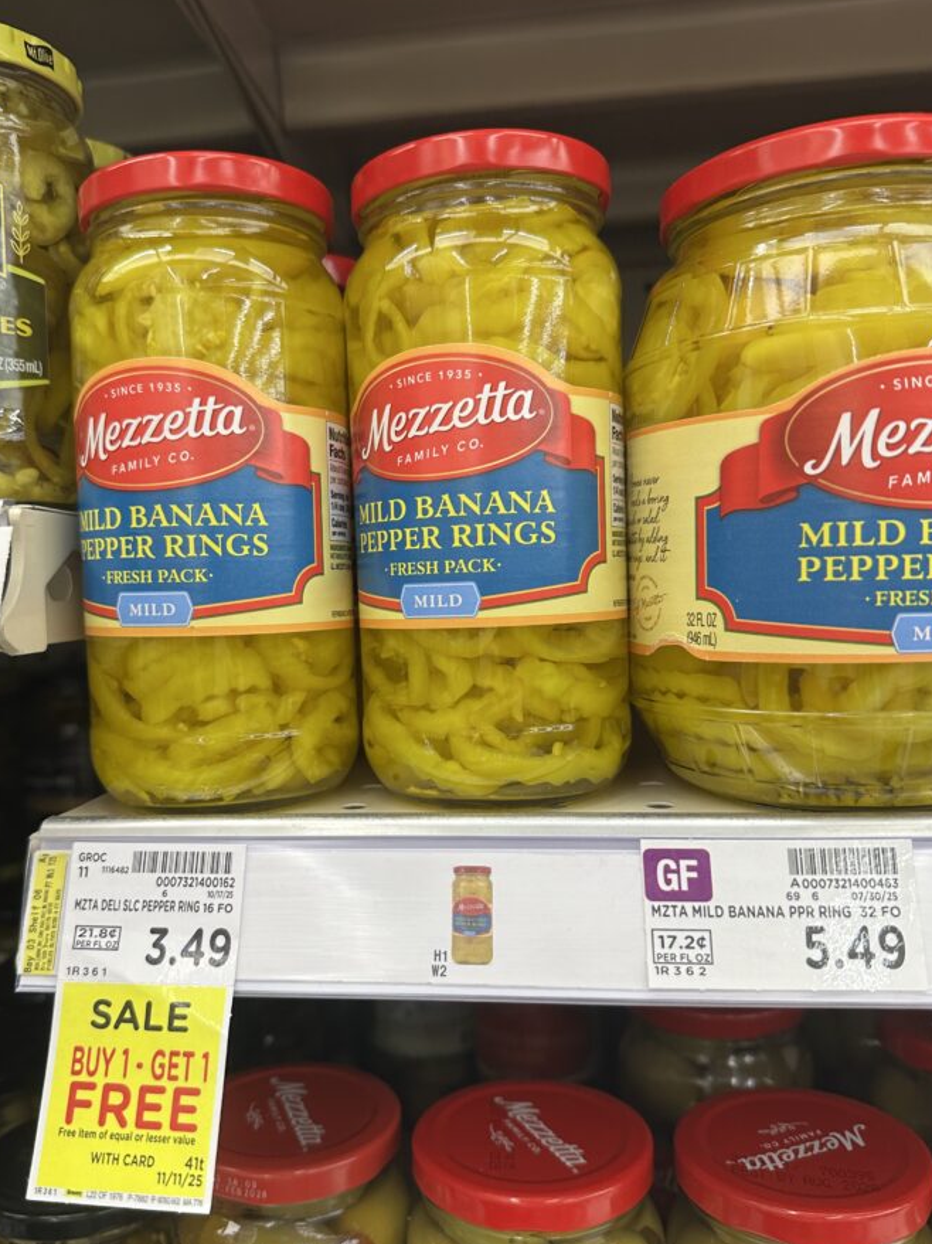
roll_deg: +2.8
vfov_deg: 63.4
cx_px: 416
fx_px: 1006
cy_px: 642
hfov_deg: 49.6
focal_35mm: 28
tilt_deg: -4.2
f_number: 1.78
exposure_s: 1/116
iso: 125
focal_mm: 6.86
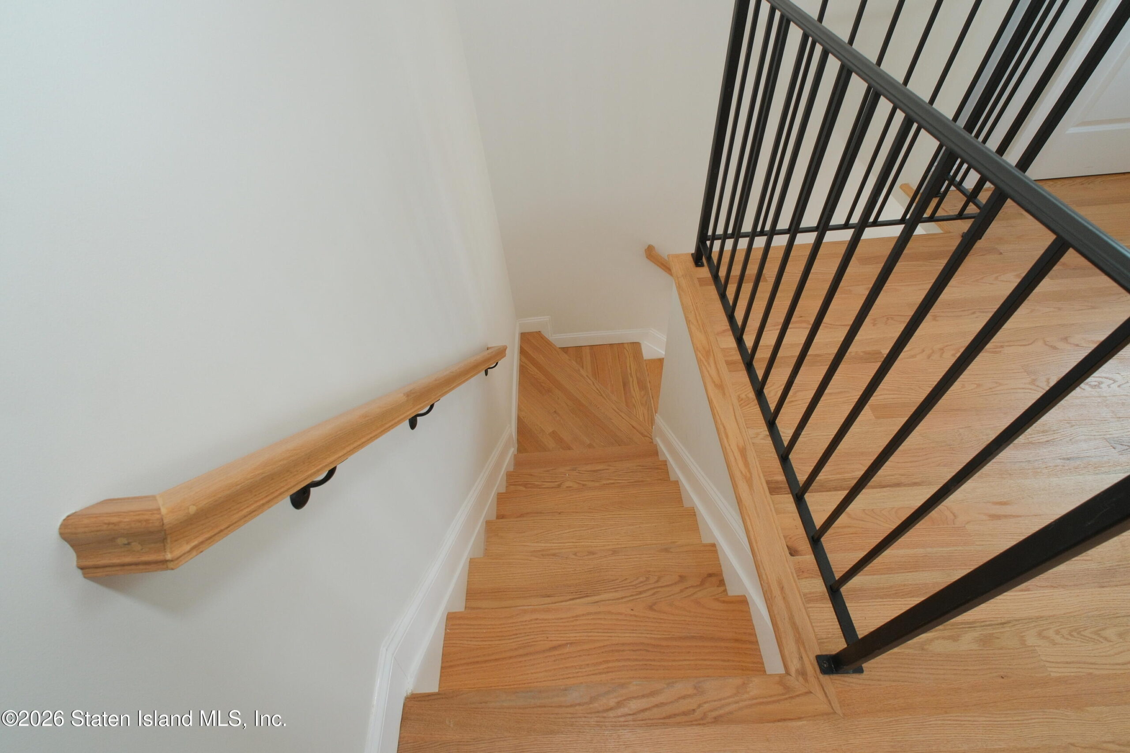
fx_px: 502
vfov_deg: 73.8
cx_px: 565
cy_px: 376
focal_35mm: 16
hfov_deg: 96.7
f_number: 7.1
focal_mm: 10.4
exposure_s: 1/100
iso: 800
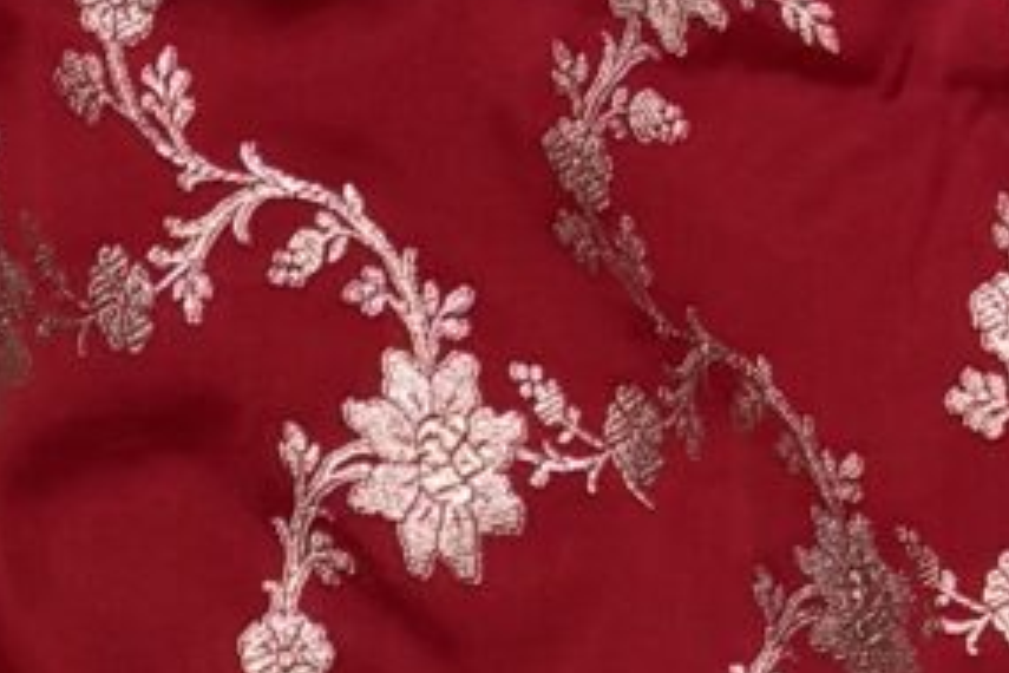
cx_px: -1522
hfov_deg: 7.8
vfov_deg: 5.2
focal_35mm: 243
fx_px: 6810
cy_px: 2444
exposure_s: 1/50
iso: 80
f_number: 1.6
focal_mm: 5.96
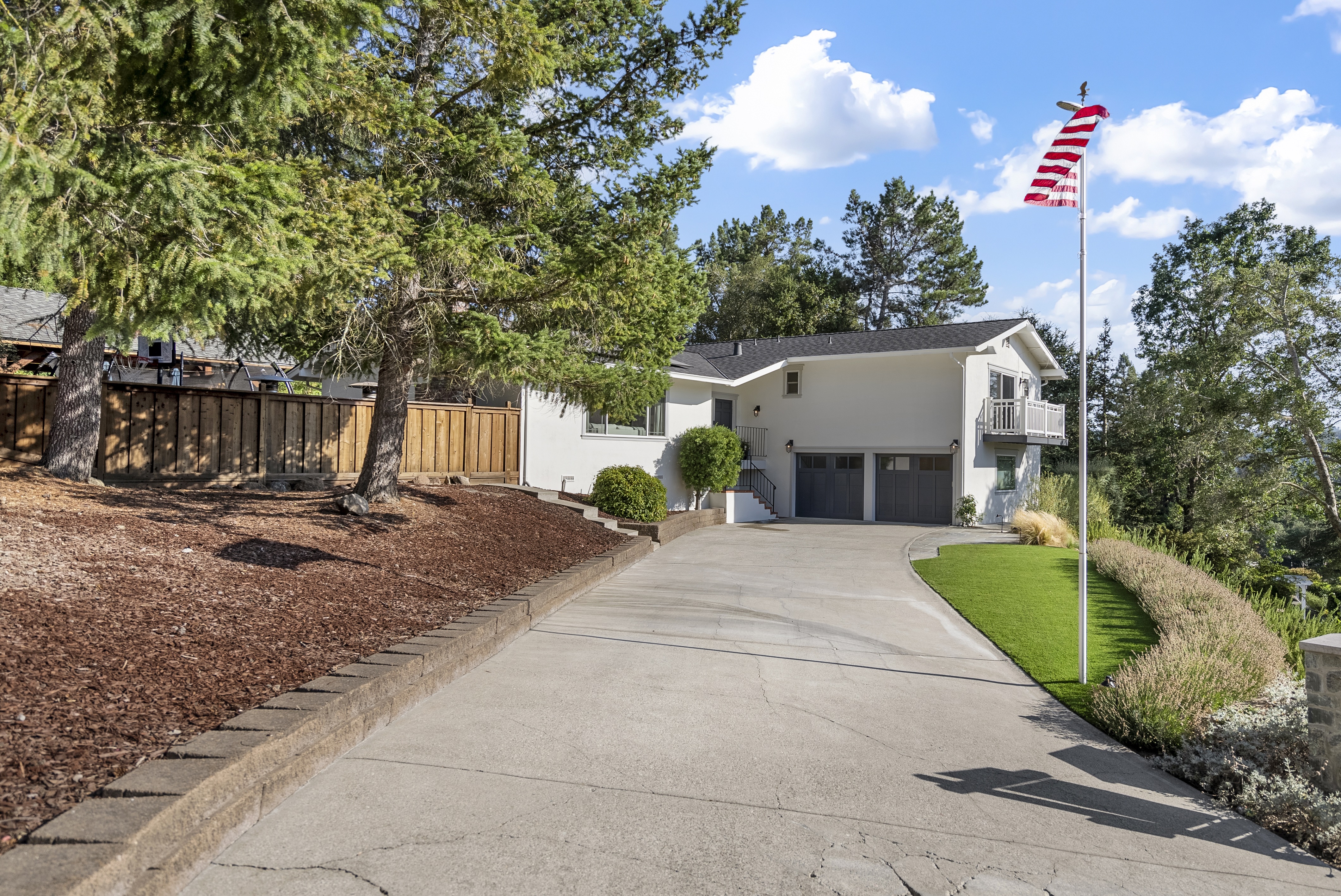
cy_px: 448
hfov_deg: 78.6
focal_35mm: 22
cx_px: 670
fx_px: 820
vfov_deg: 57.3
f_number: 4
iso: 100
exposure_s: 1/800
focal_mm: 22
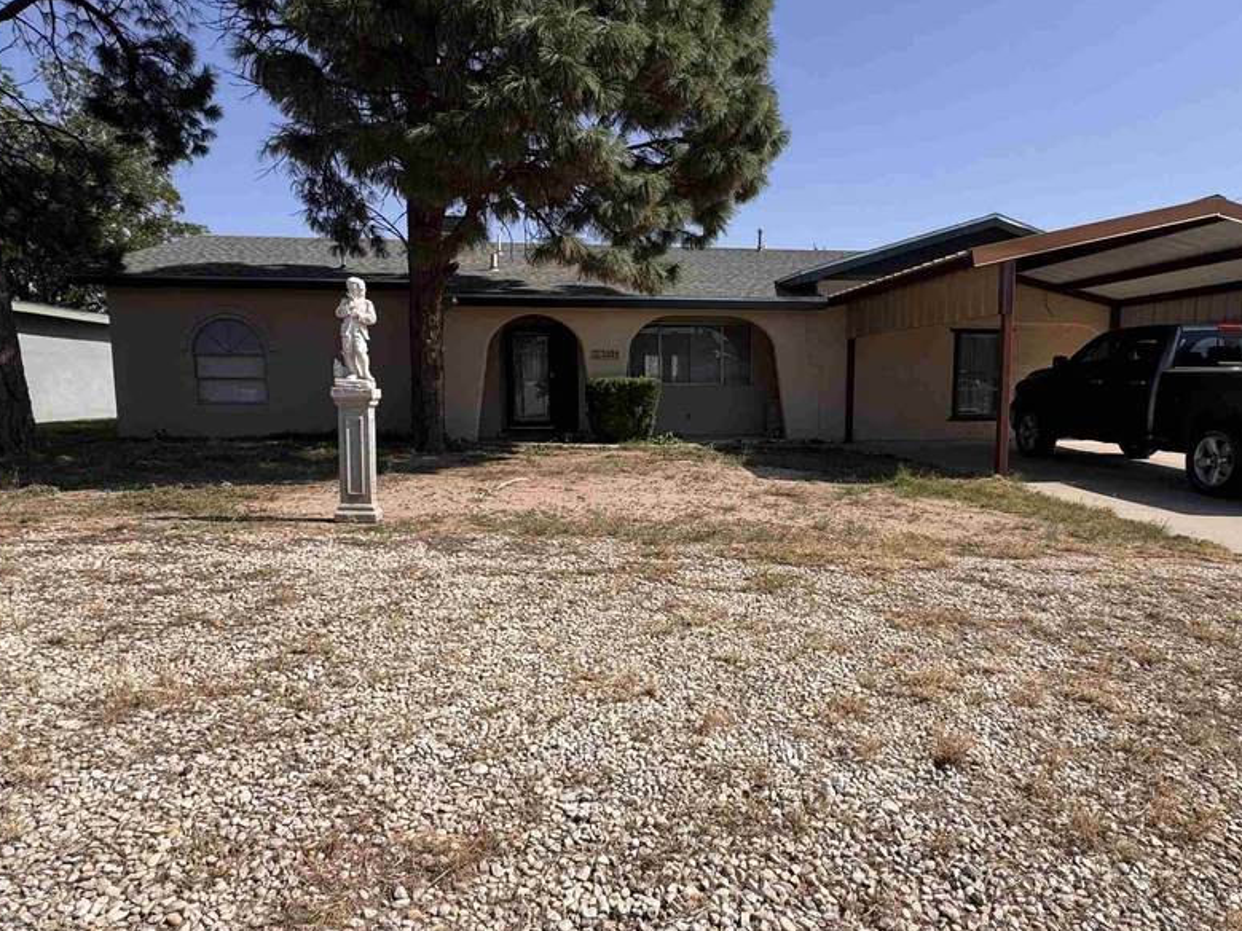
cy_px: 493
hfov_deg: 73.7
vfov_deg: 58.8
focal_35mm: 23
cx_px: 690
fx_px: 825
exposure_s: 1/2342
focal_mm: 2.22
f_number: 2.2
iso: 50
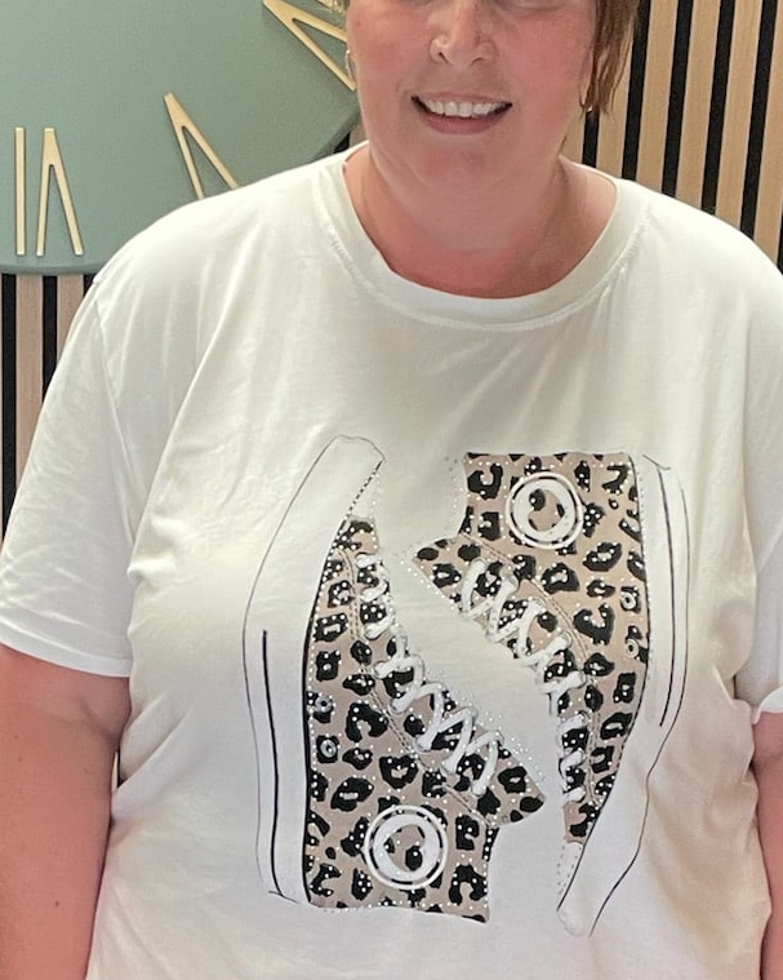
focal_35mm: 79
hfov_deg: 19.4
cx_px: 338
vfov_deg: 23.6
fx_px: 2289
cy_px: 866
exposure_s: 1/50
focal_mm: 2.71
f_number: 2.2
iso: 125
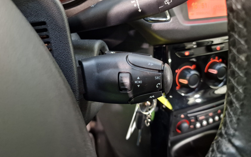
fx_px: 171
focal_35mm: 25
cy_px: 76
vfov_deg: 49.3
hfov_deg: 72.6
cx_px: 126
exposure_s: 1/14
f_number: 1.8
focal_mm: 6.4
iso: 400
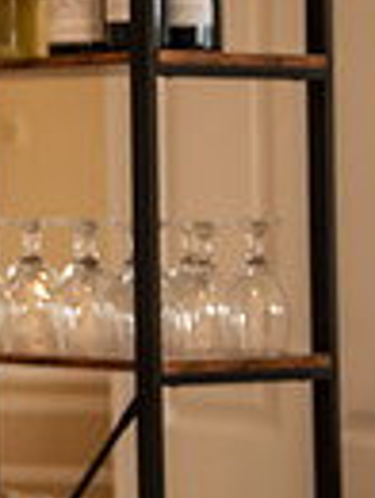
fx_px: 3211
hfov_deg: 6.2
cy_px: 140
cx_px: -708
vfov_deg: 8.8
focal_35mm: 223
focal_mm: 52
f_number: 2.8
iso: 400
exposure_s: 1/160
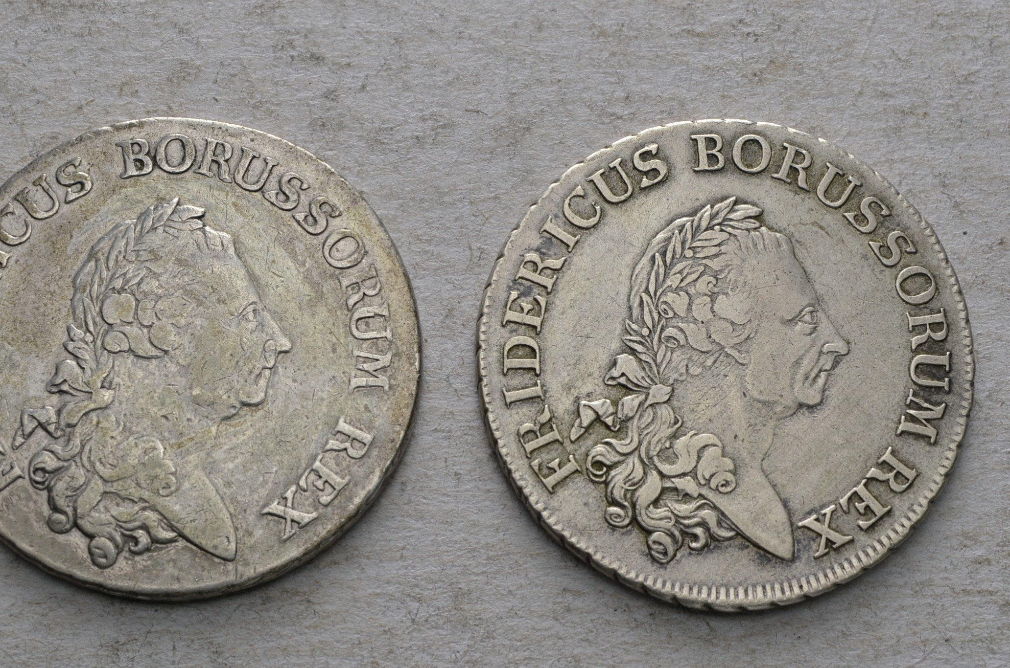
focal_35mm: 86
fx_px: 2408
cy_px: 349
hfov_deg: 23.7
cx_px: 455
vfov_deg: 15.8
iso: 400
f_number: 14
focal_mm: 48
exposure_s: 1/200
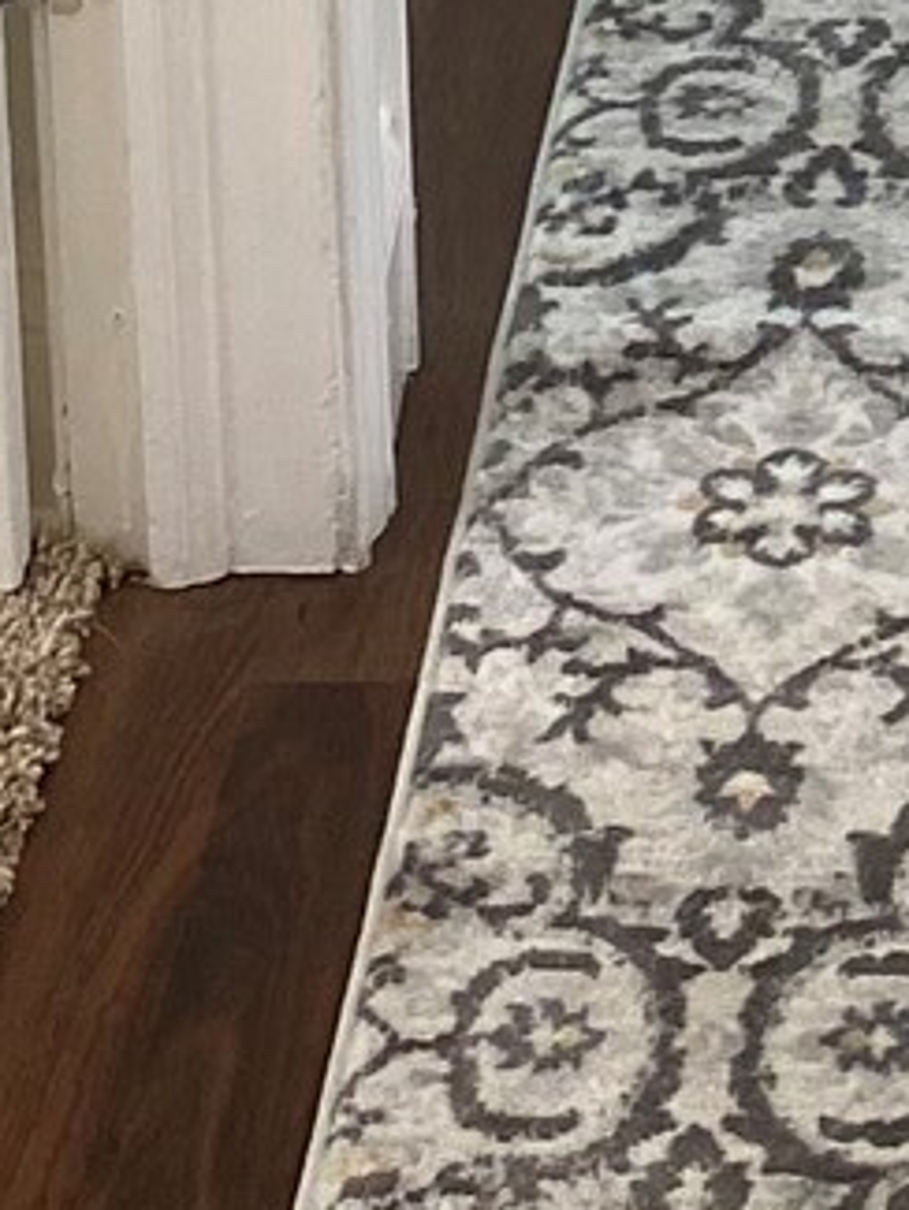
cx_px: 1069
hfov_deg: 9.0
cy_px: -1809
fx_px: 5738
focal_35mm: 164
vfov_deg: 10.3
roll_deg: +0.9
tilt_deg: -8.3
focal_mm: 4.25
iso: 125
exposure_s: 1/120
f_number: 1.8
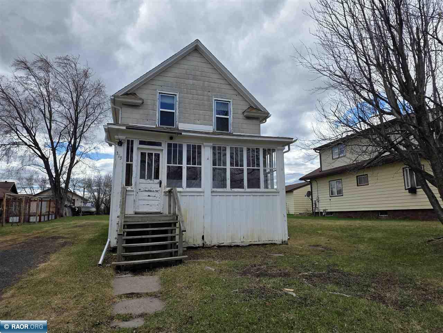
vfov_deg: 58.9
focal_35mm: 23
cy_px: 166
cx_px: 222
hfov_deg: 73.9
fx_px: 294
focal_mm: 6.25
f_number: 1.7
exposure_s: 1/4539
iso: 80
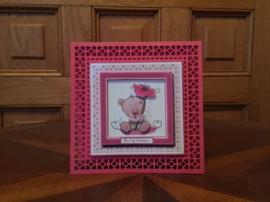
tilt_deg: -7.2
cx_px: 135
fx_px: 226
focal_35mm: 29
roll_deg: -0.6
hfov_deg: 61.7
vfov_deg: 48.2
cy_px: 101
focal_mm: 4.15
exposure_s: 1/15
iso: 500
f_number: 2.2
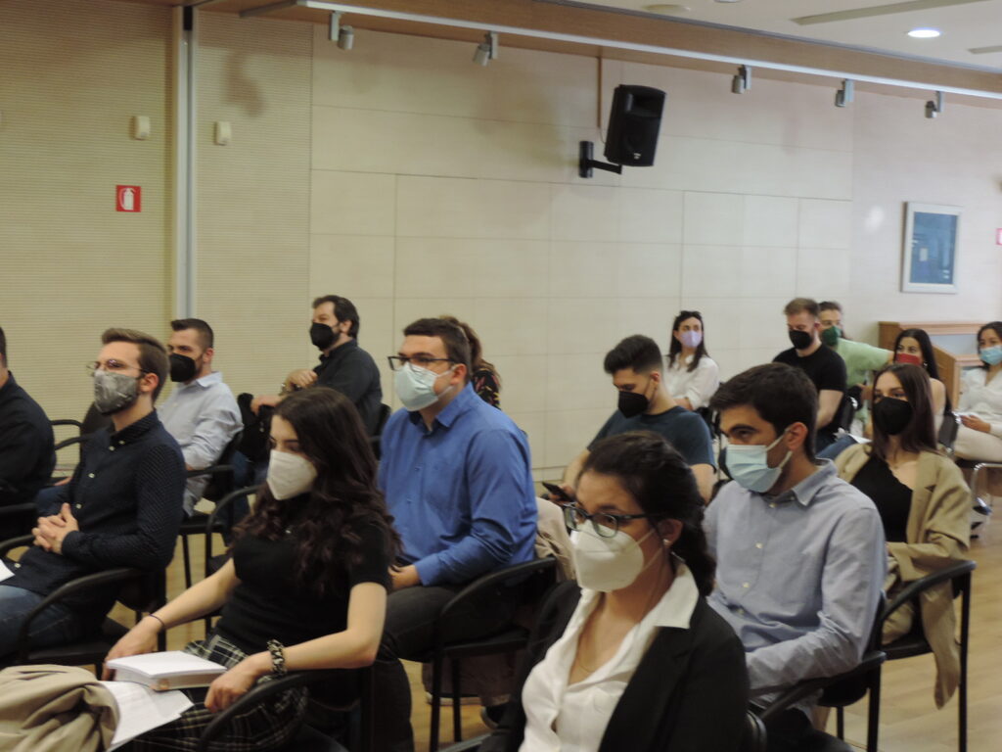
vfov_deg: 29.1
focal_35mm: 50
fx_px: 1447
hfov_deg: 38.2
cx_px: 501
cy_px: 376
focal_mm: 8.9
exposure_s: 1/20
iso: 400
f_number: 3.6
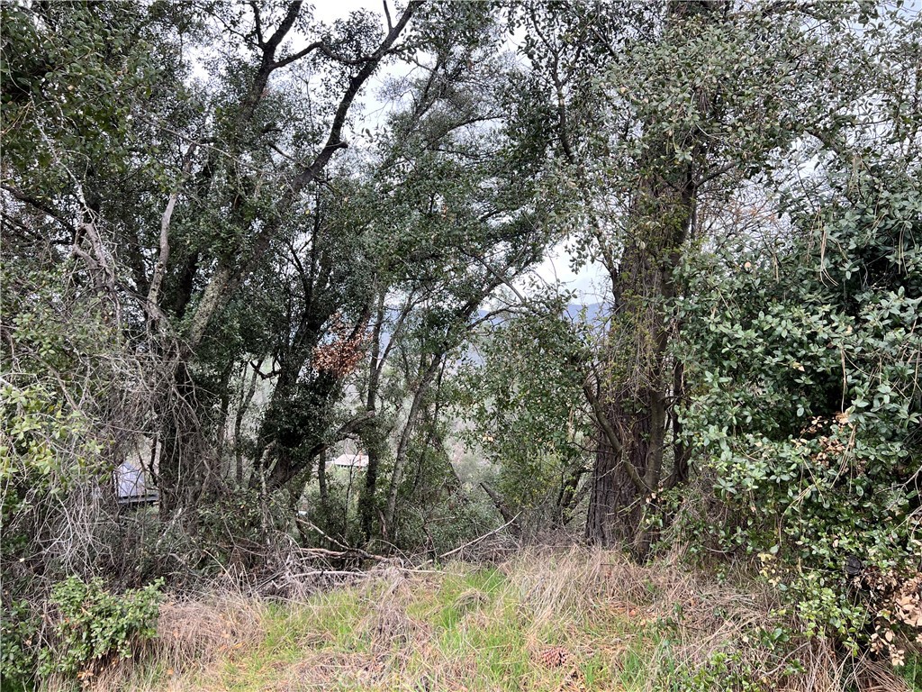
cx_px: 461
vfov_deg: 53.1
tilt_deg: +6.6
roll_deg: -2.1
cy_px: 346
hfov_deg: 67.3
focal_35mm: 26
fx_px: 693
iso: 50
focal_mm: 5.7
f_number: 1.5
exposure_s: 1/272
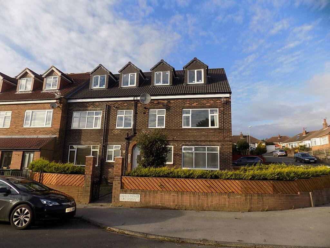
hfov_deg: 73.9
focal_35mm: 23
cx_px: 165
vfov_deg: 58.9
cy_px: 124
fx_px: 219
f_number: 3.1
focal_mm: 4
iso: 80
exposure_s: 1/500
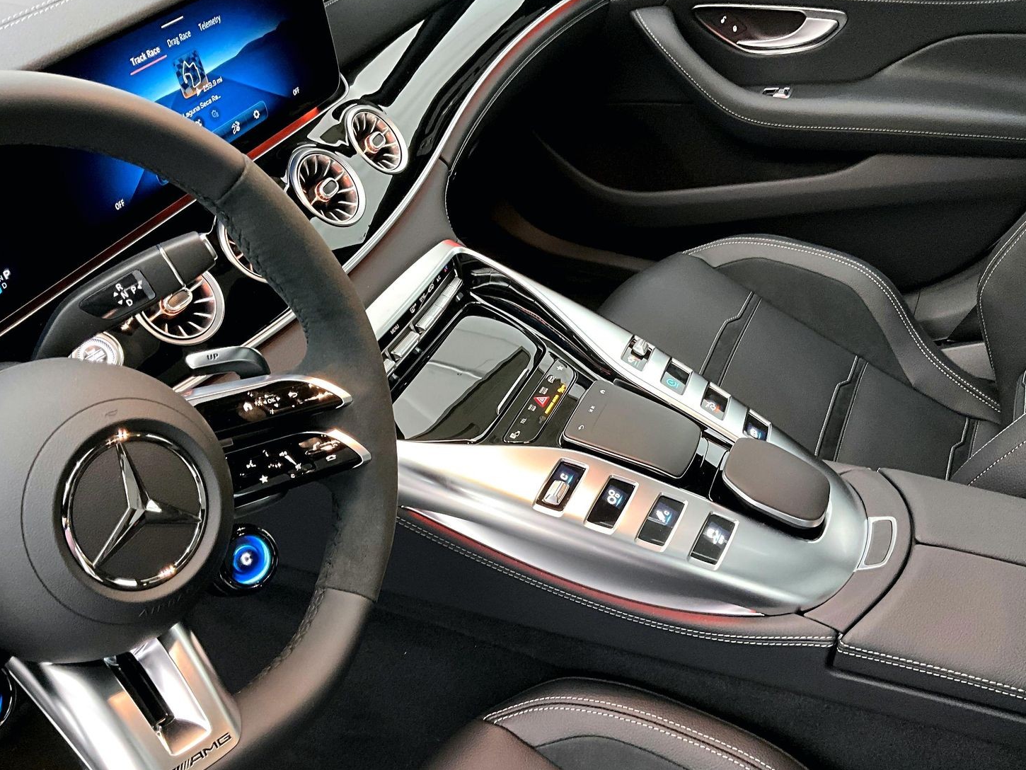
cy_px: 403
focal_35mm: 32
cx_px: 541
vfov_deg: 44.2
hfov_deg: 56.8
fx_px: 949
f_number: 1.8
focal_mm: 3
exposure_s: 1/30
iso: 320
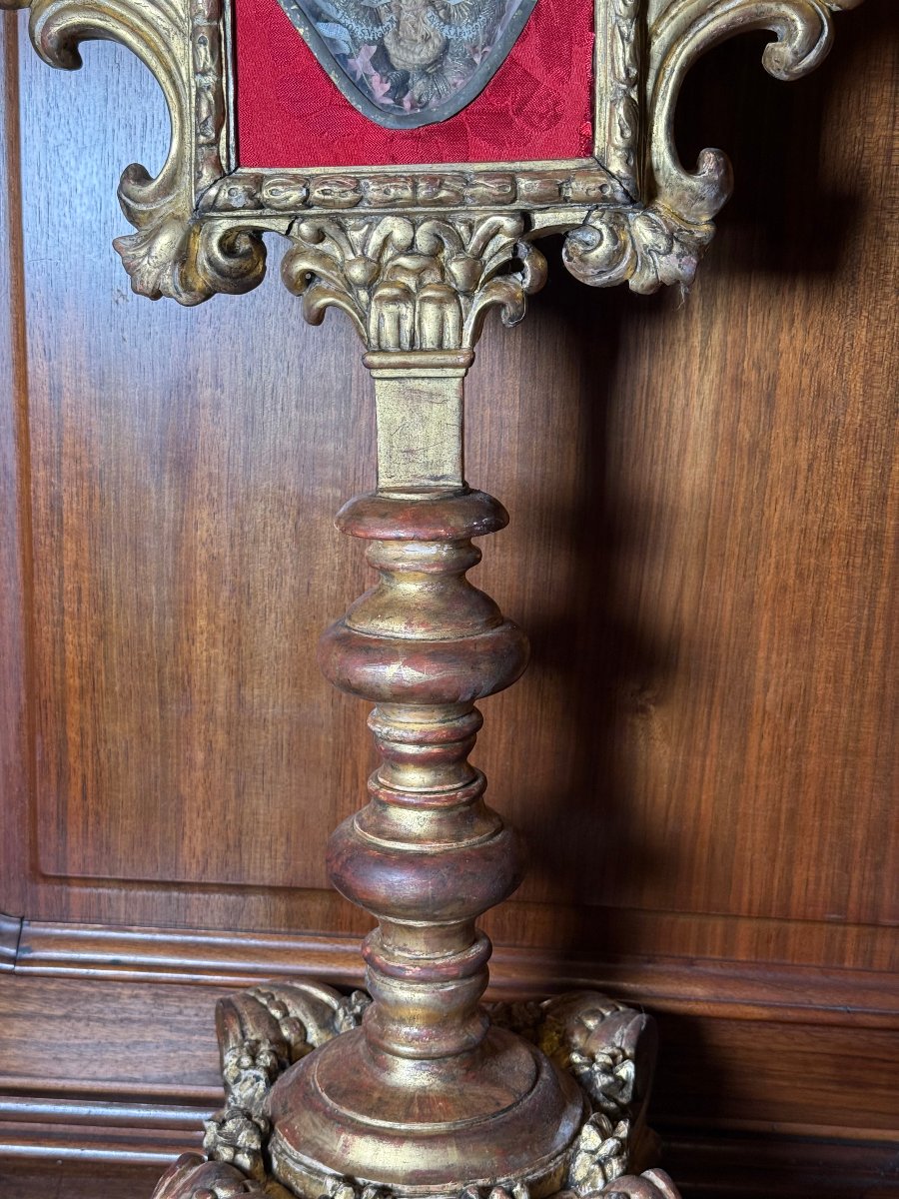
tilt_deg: -12.2
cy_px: 600
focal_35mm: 48
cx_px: 450
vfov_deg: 39.7
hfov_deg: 30.3
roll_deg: -1.9
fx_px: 1662
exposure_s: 1/110
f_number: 1.78
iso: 100
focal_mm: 6.76
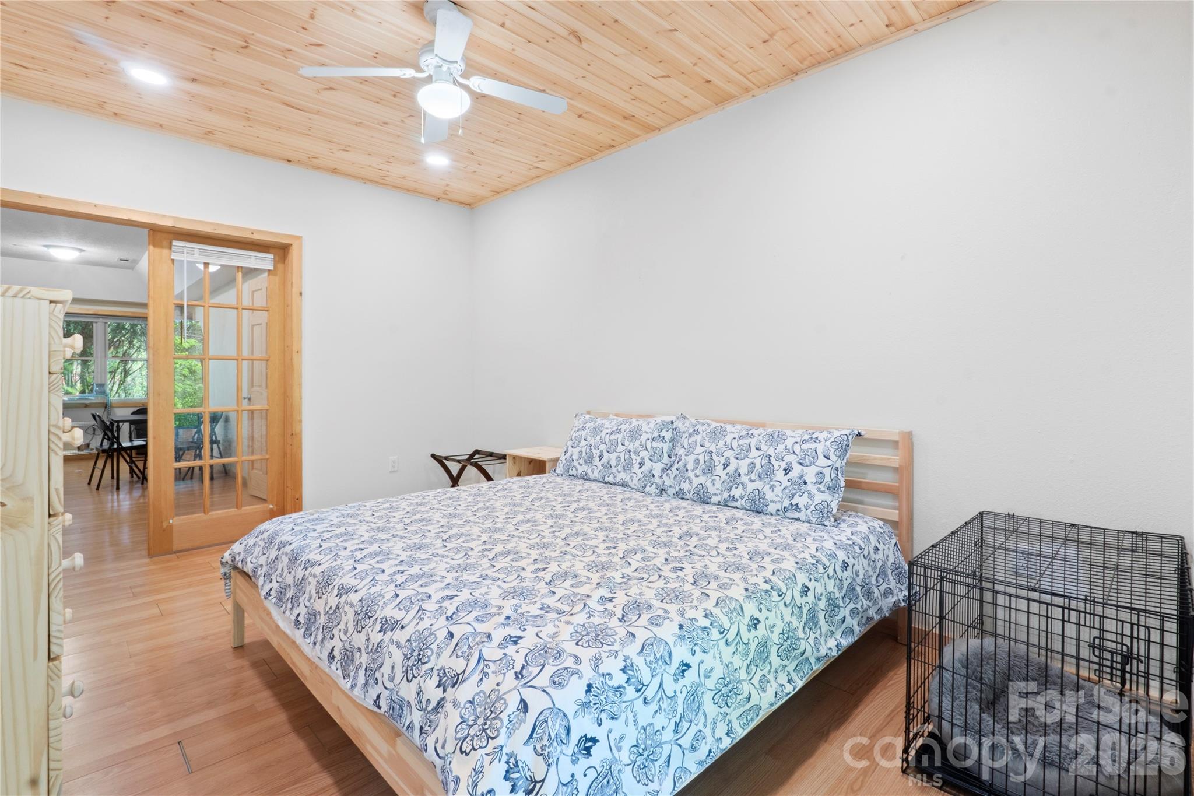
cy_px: 398
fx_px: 547
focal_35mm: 16
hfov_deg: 95.0
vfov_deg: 72.0
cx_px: 597
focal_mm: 11
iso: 250
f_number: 16
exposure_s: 2
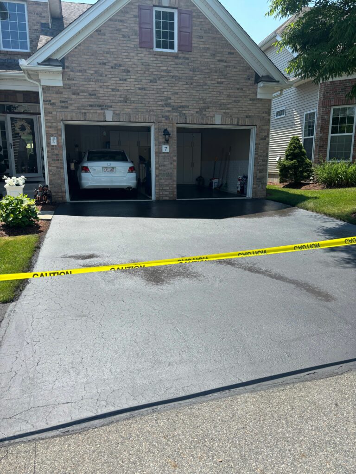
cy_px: 237
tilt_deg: -12.3
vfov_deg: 67.3
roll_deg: -0.7
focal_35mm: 26
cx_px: 178
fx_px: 357
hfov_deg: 53.1
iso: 50
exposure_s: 1/2242
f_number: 1.6
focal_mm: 5.96
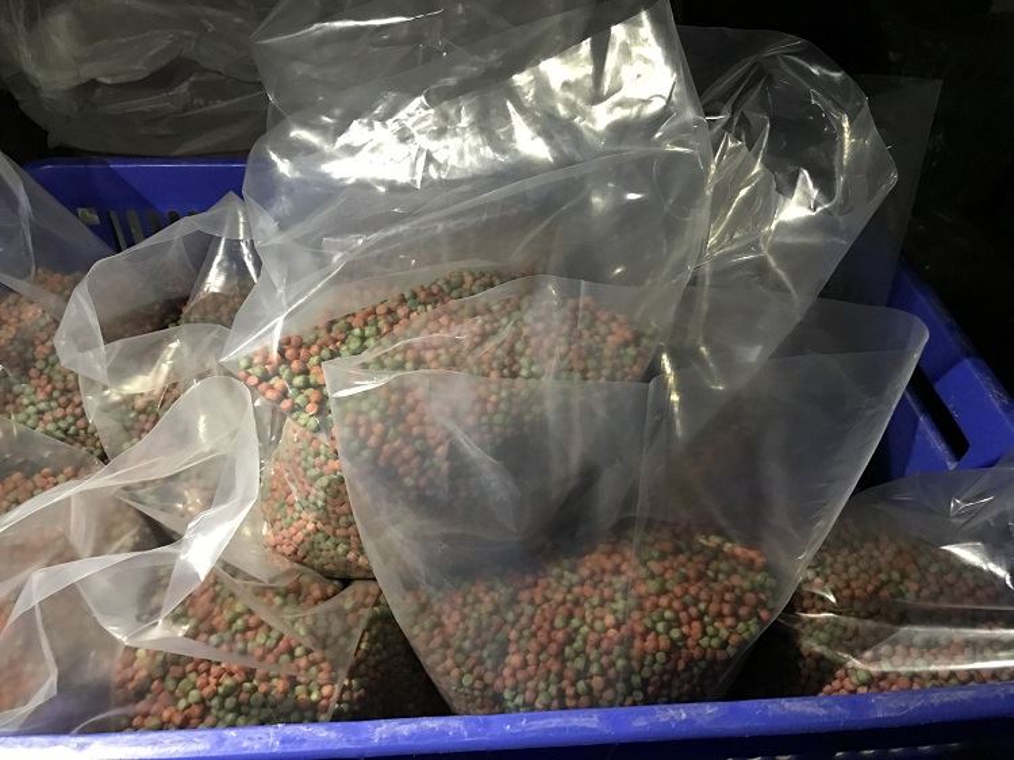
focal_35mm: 28
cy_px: 380
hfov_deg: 63.5
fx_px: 820
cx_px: 507
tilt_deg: -45.6
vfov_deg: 49.7
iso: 80
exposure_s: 1/6
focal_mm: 3.99
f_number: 1.8
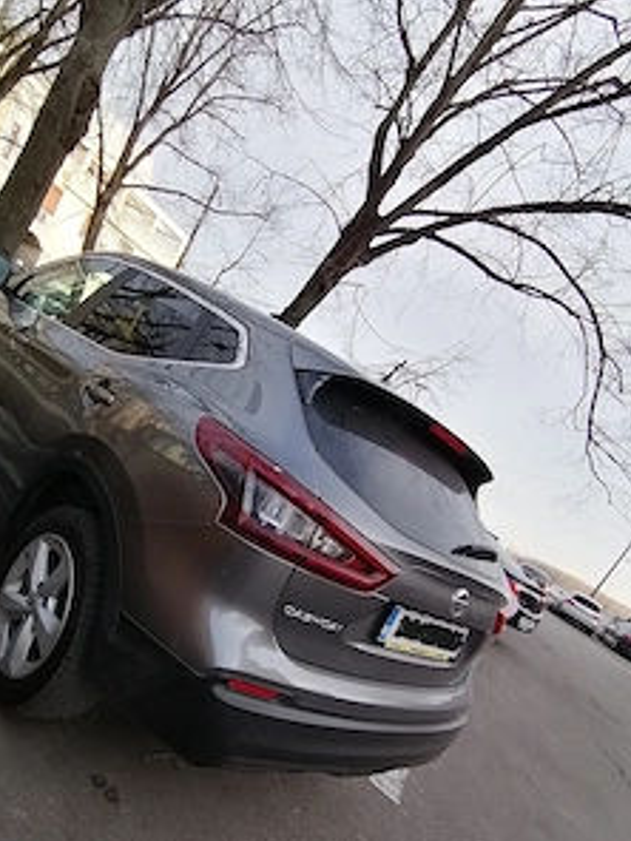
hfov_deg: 57.7
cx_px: 216
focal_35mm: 23
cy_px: 520
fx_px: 559
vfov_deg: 72.8
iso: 50
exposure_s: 1/108
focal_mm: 2.7
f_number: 2.4
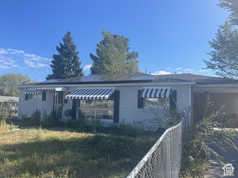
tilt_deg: +3.3
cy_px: 89
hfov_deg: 69.4
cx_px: 119
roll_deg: -1.0
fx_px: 172
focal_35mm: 25
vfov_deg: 54.9
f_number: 1.6
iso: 32
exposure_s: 1/2083
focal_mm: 5.1
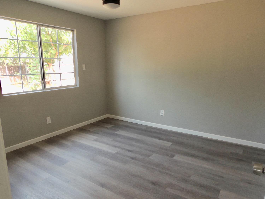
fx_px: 184
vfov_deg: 56.8
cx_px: 132
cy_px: 100
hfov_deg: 71.6
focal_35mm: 24
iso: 160
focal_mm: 4.3
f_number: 5.9
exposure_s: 1/30
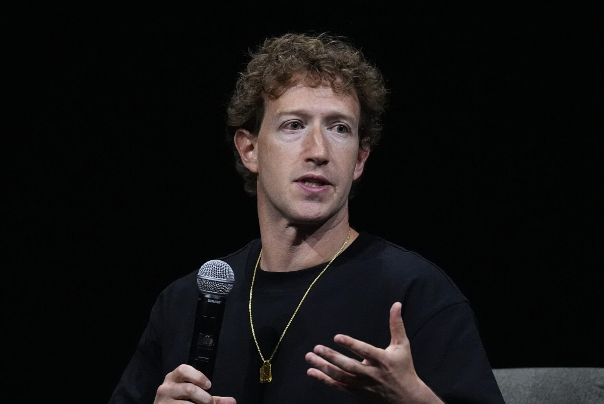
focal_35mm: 900
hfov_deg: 2.3
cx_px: 302
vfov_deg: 1.5
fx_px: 15112
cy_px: 202
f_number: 4
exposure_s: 1/400
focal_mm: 600
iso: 8000
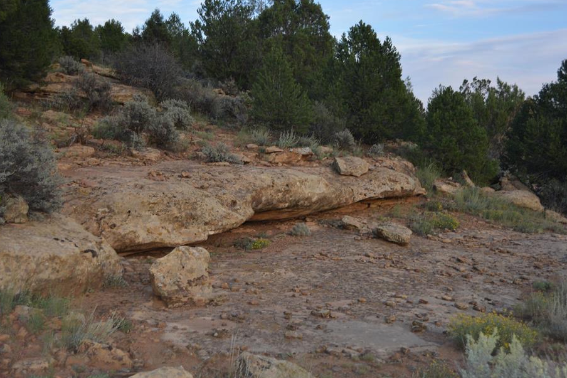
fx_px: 803
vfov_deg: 26.5
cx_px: 302
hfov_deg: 38.9
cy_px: 185
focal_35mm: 51
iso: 100
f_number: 4.5
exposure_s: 1/200
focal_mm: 30
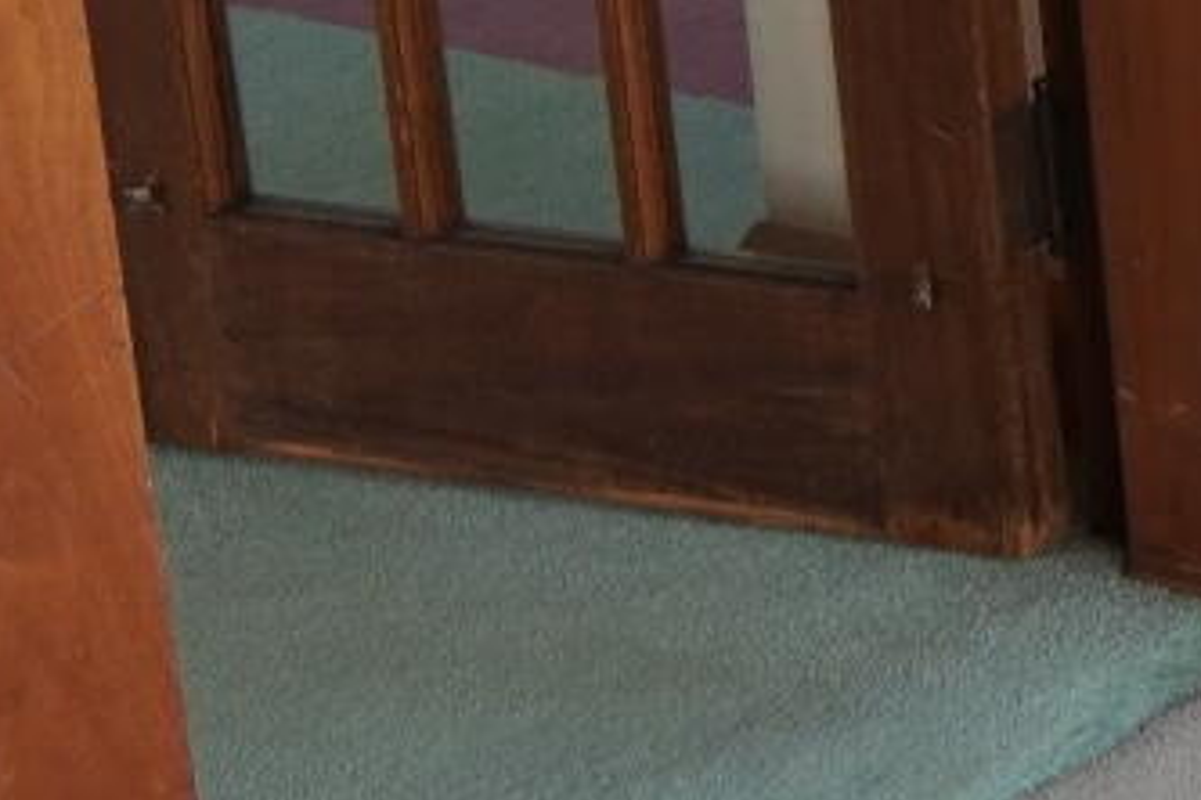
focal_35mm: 108
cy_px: -456
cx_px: 2871
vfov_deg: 12.0
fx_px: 3603
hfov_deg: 13.7
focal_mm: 12
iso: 640
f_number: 4
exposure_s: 1/160
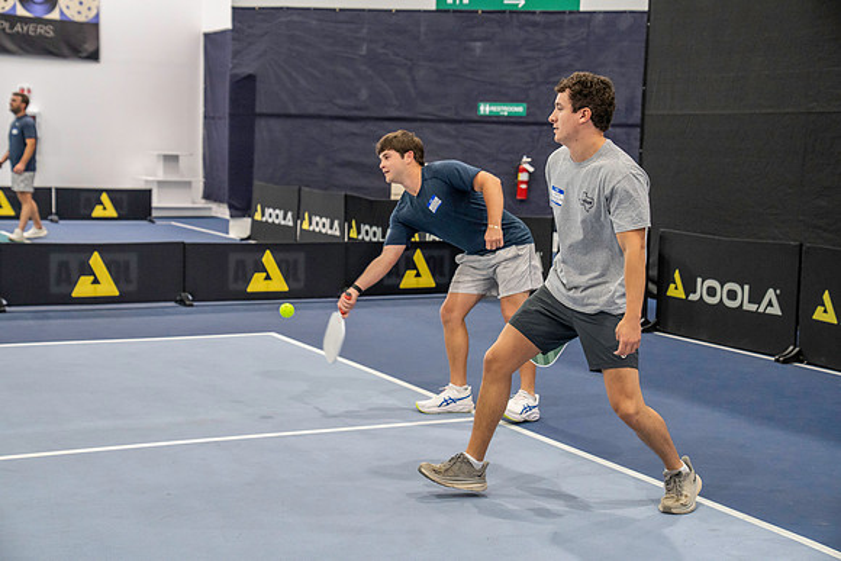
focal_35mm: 60
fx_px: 1402
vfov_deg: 22.6
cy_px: 280
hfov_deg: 33.4
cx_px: 420
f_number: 4
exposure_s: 1/400
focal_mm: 60
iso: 5000
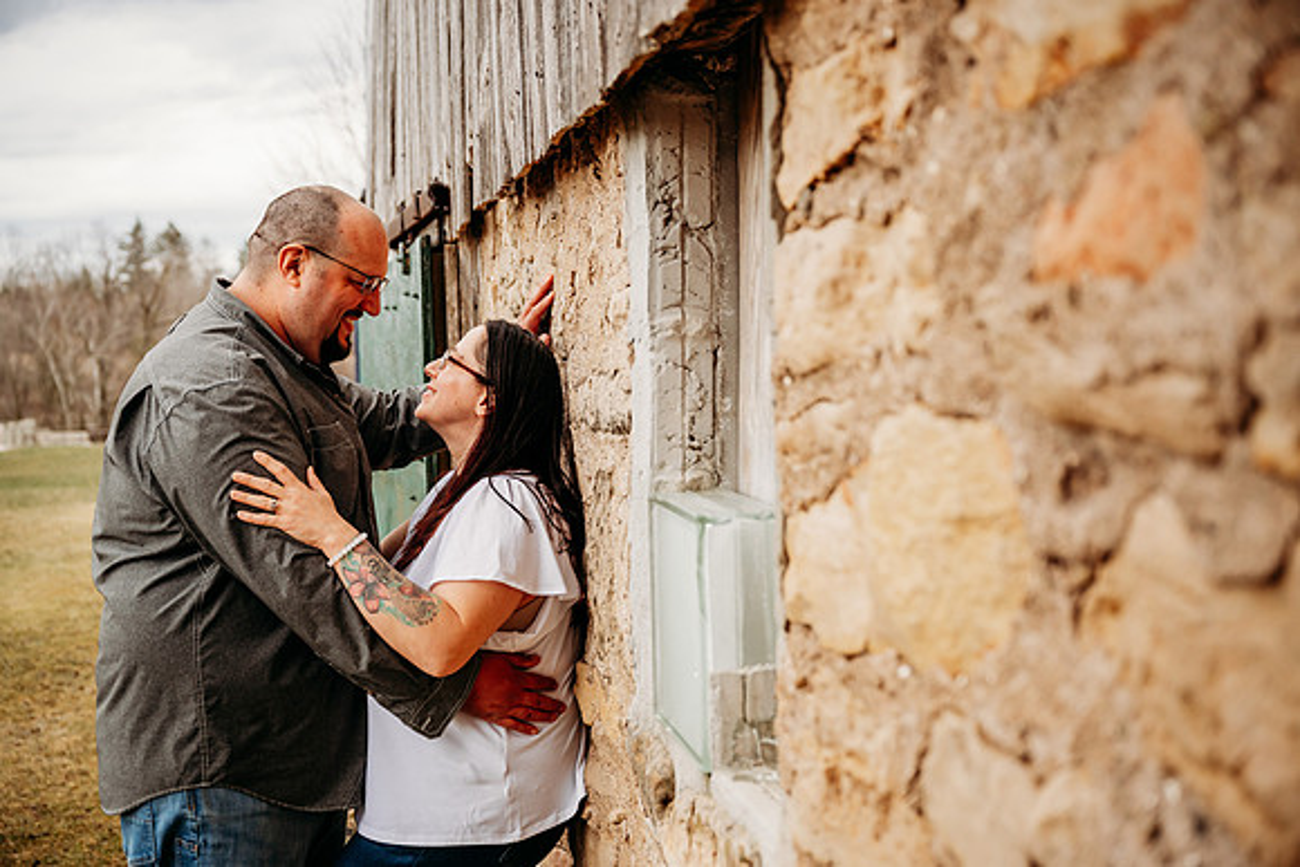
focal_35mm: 46
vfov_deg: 29.3
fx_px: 1661
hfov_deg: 42.7
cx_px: 650
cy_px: 434
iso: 320
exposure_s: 1/250
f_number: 3.5
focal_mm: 46
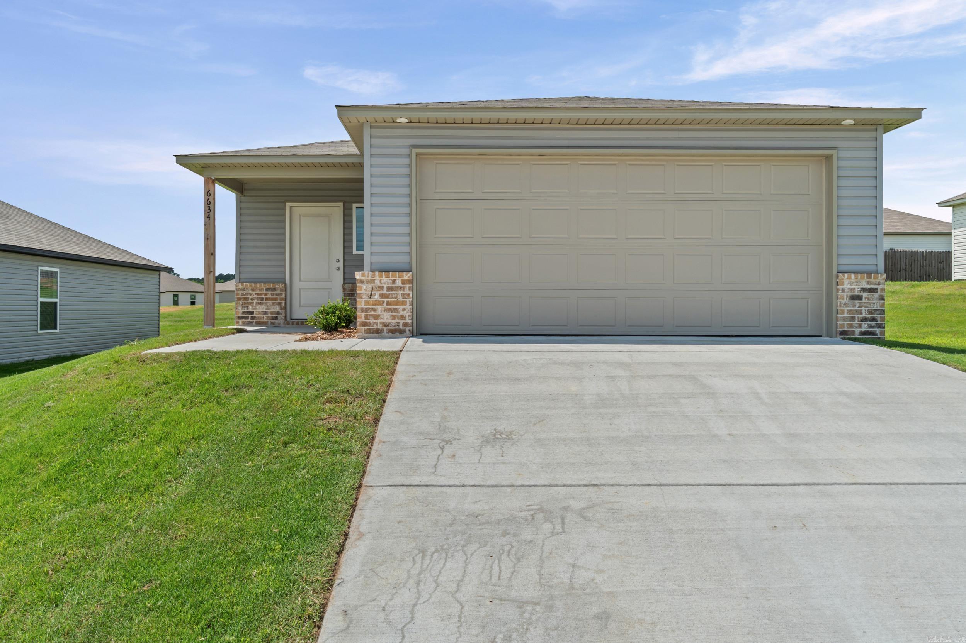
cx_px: 483
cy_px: 322
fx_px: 724
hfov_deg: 67.4
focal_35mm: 27
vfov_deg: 47.9
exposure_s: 1/200
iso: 250
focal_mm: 18
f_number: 9
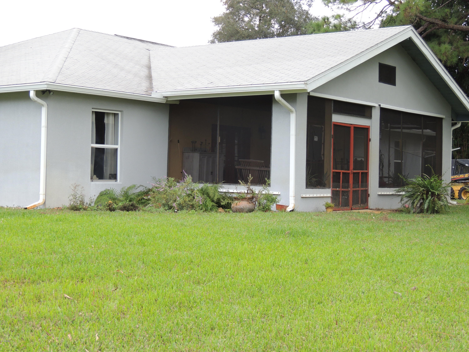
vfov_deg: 24.4
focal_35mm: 60
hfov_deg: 32.2
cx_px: 234
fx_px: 813
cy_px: 176
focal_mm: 10.7
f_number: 3.7
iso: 110
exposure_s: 1/60
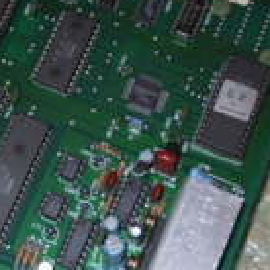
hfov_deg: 14.8
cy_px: 53
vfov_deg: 15.1
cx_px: -14
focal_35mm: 115
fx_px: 1015
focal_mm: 5.4
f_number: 3.5
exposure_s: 1/30
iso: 200
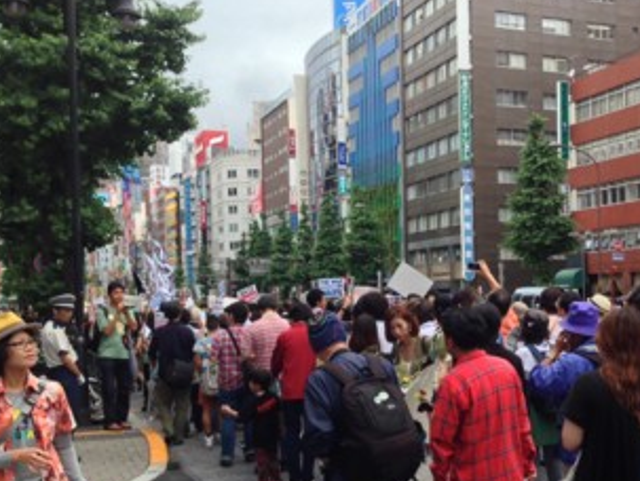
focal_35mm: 49
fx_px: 907
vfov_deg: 29.6
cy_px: 293
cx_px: 429
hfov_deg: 38.4
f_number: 2.4
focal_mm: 4.12
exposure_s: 1/299
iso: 50
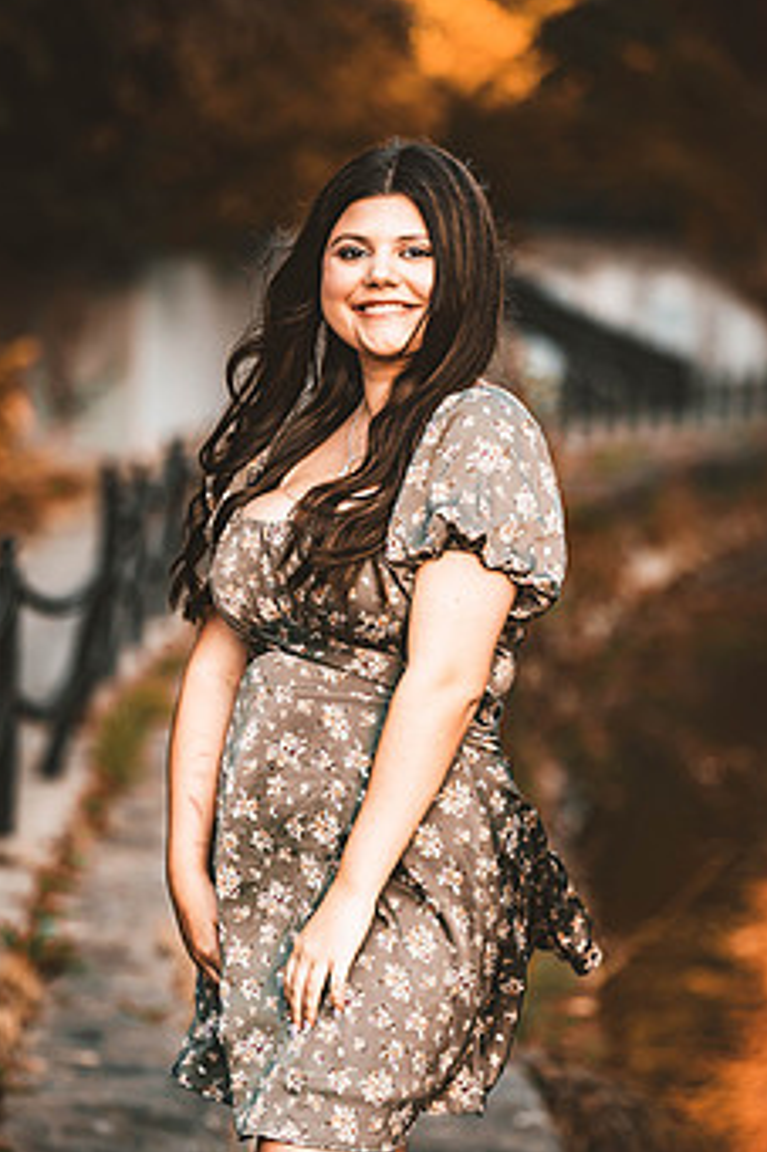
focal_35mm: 161
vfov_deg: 12.8
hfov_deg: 8.5
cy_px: 625
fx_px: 5150
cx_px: 345
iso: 400
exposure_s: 1/400
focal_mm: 122
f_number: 2.8
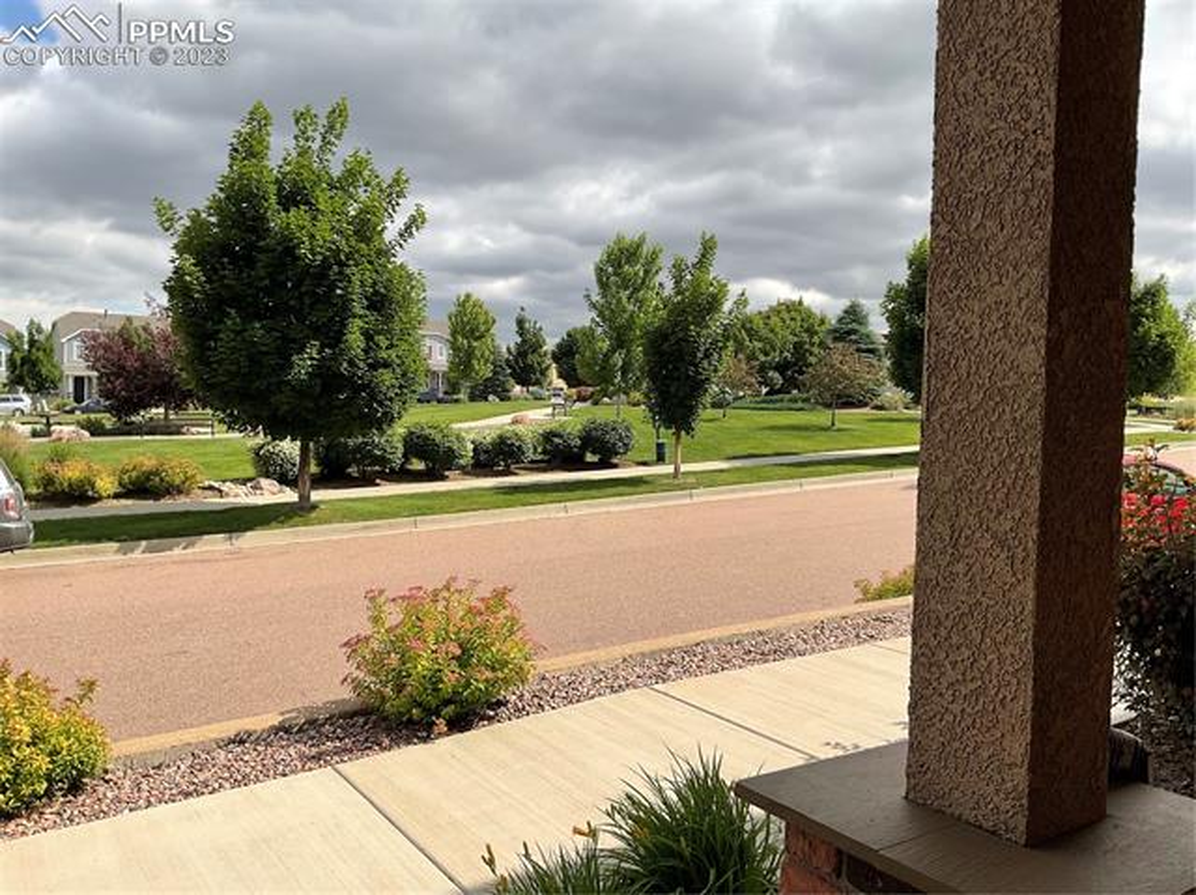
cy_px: 448
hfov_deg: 61.7
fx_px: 1001
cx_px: 598
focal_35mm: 29
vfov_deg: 48.2
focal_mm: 3
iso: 16
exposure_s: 1/2320
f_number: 1.8
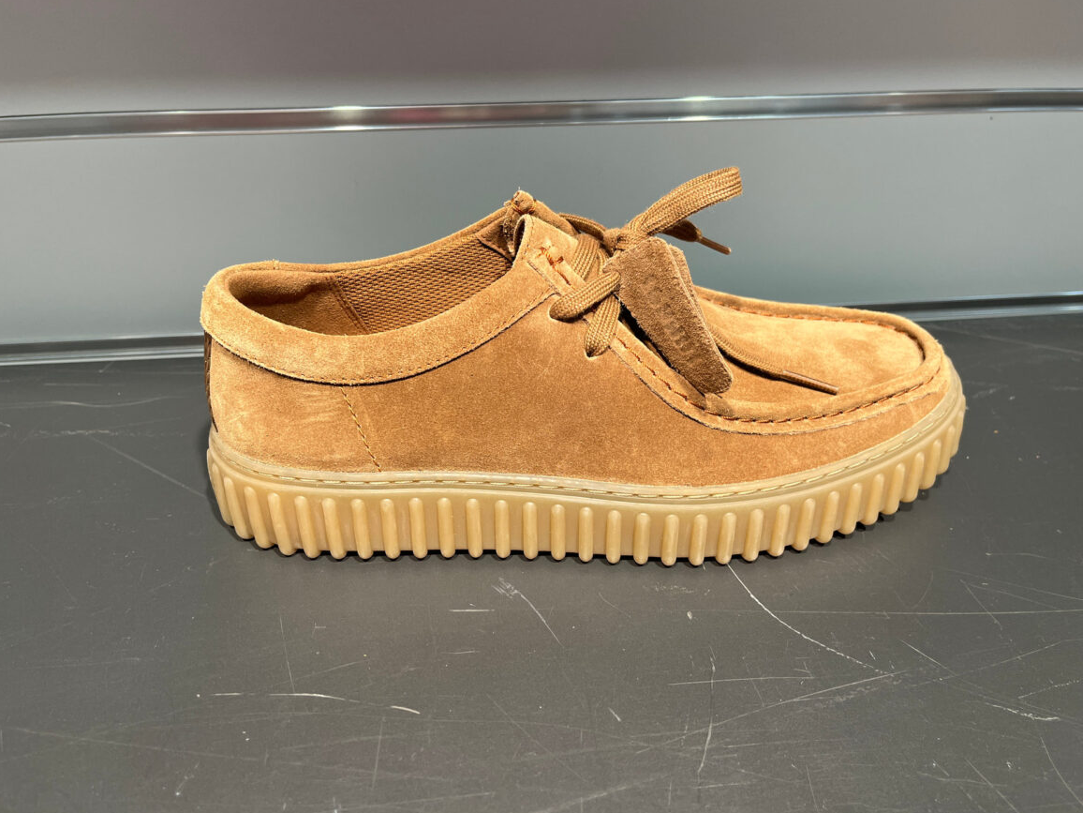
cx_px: 543
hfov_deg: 65.3
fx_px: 845
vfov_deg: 51.4
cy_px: 401
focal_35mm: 27
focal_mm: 5.1
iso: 80
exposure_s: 1/100
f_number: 1.6
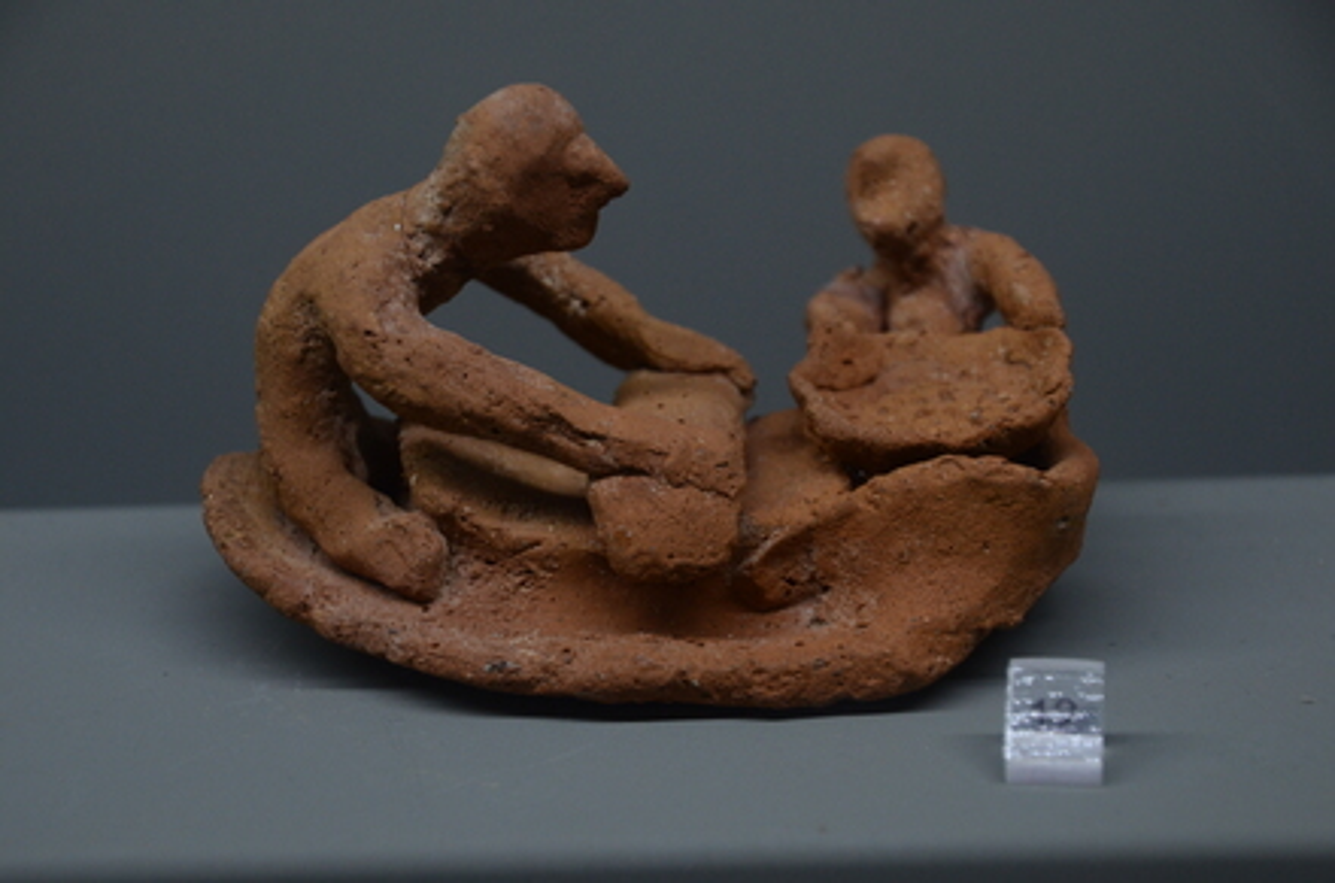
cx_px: 668
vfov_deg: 10.6
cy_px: 442
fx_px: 4772
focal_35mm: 129
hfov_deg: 15.9
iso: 1000
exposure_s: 1/60
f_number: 5.6
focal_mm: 86
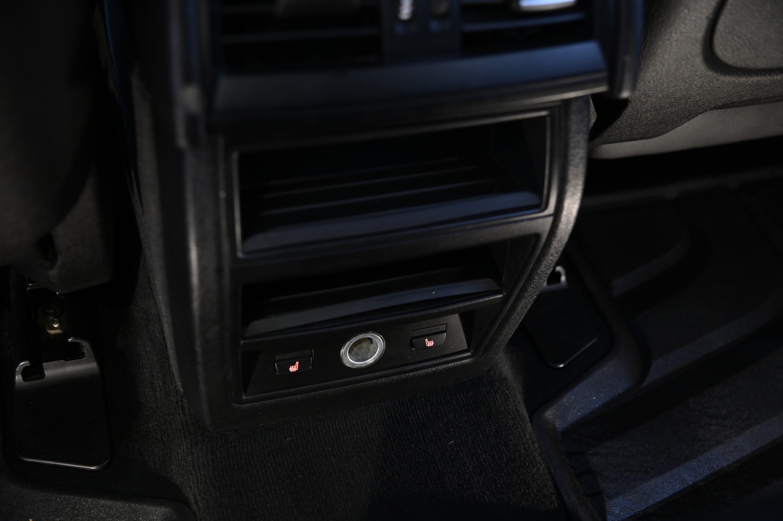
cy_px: 260
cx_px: 392
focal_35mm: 40
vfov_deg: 33.3
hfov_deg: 48.5
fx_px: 869
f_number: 4
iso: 2000
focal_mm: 40
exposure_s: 1/10
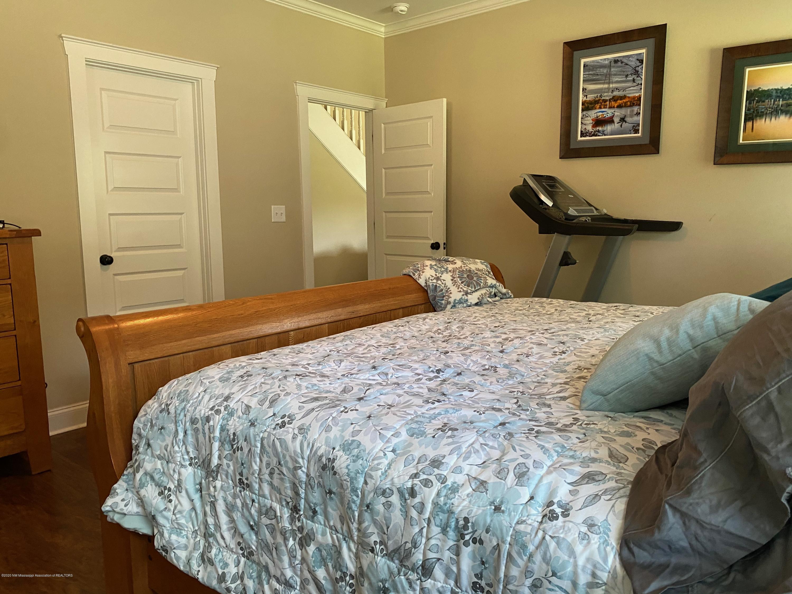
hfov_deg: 67.3
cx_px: 396
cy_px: 297
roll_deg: +0.1
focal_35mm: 26
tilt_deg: -7.5
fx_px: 595
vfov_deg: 53.1
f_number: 1.8
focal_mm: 4.25
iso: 250
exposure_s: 1/60
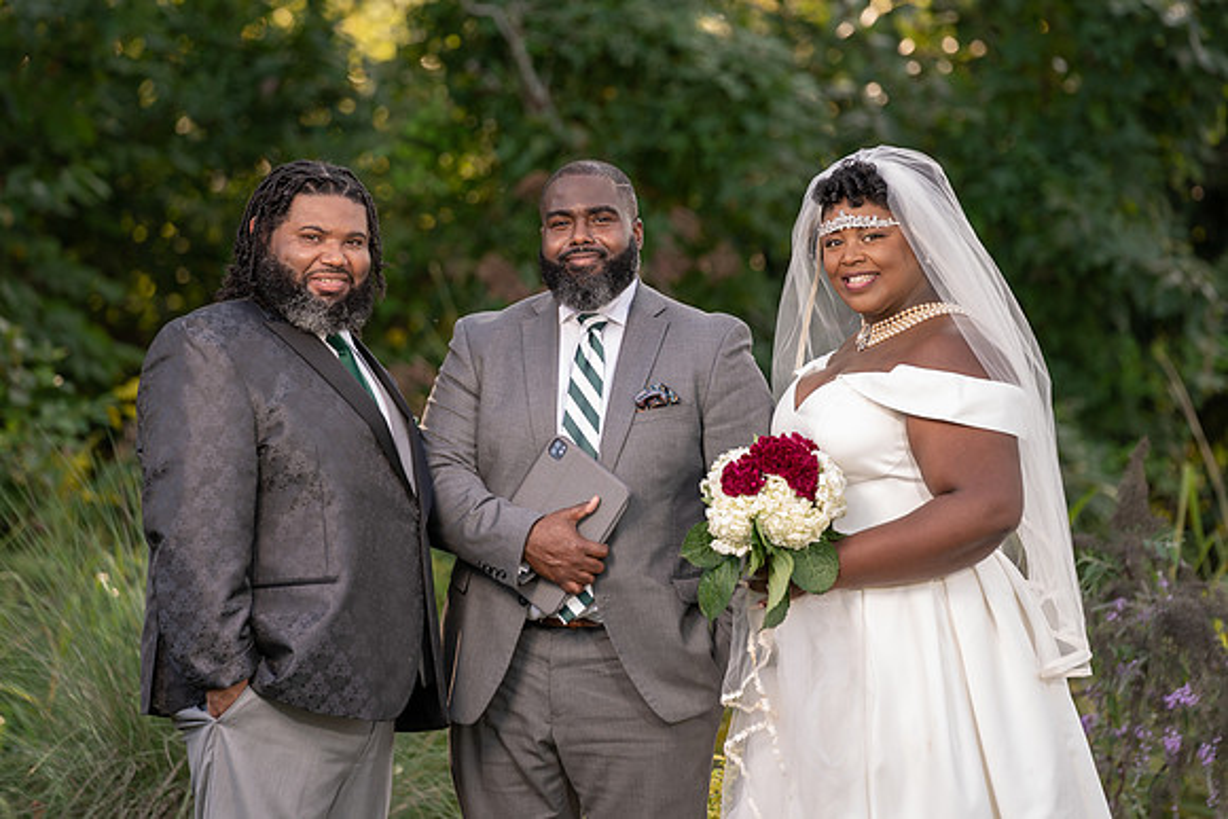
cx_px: 598
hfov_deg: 9.4
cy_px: 373
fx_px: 7430
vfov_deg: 6.3
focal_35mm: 218
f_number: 3.5
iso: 160
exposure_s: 1/200
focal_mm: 198
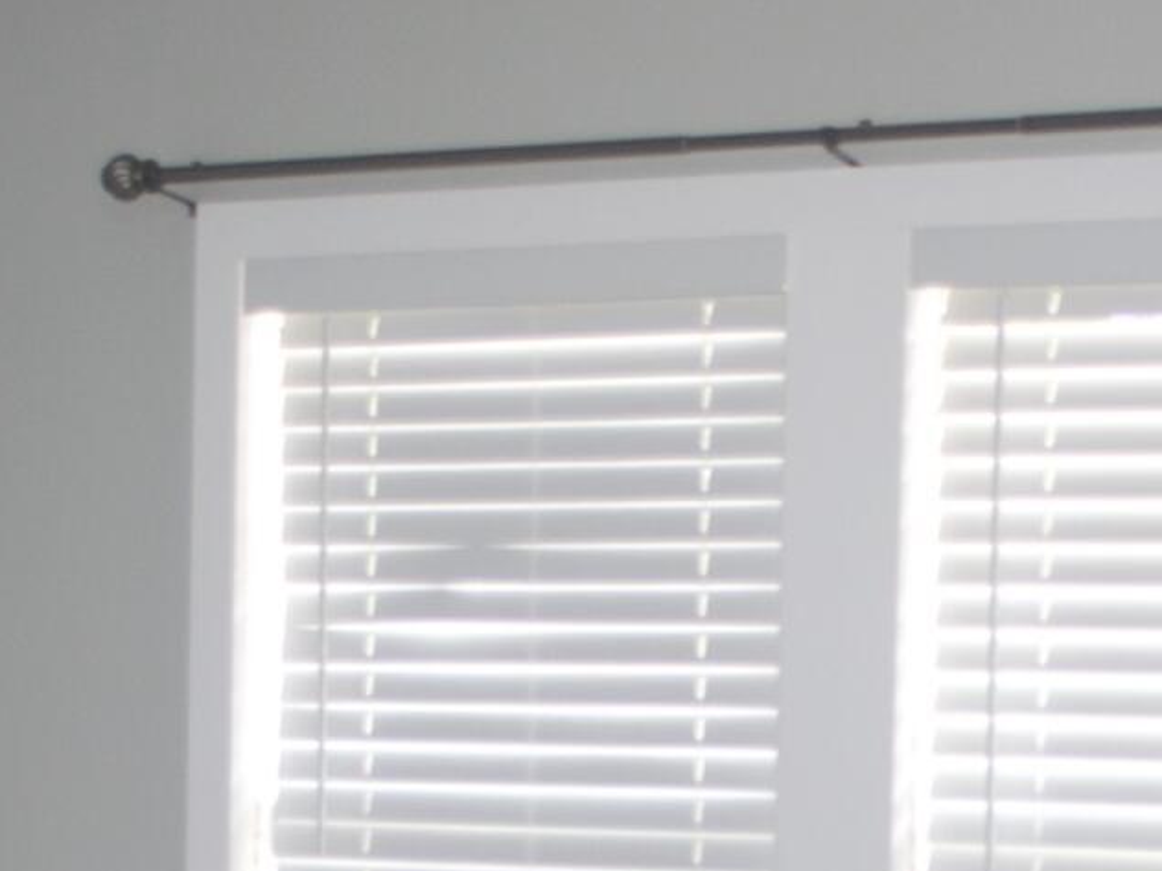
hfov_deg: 14.3
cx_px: 919
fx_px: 4598
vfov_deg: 10.5
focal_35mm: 137
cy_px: 1260
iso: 200
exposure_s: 1/30
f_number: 5.6
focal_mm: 20
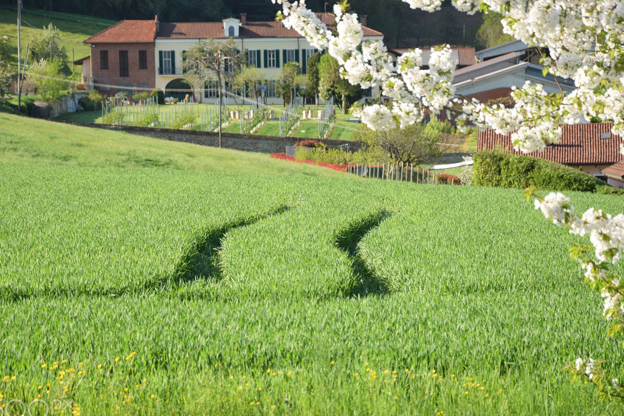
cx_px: 324
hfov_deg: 11.2
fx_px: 3181
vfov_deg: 7.5
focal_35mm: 184
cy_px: 227
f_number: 5.6
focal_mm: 105
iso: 100
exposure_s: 1/60
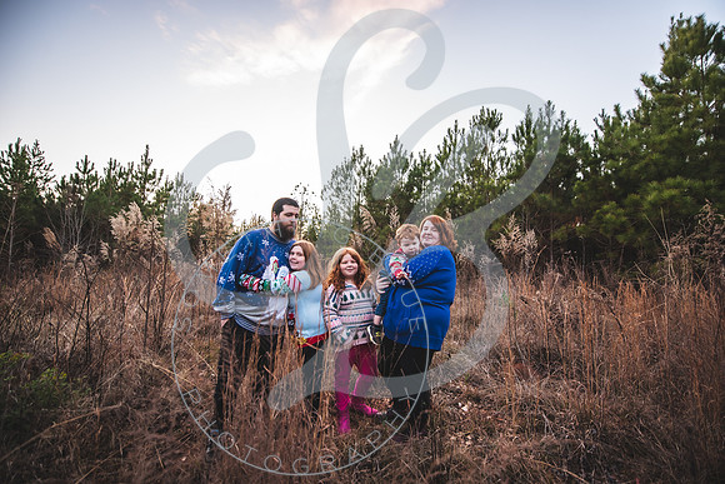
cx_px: 362
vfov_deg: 81.2
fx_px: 282
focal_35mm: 14
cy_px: 242
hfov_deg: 104.2
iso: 500
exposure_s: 1/320
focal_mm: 14
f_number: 2.8
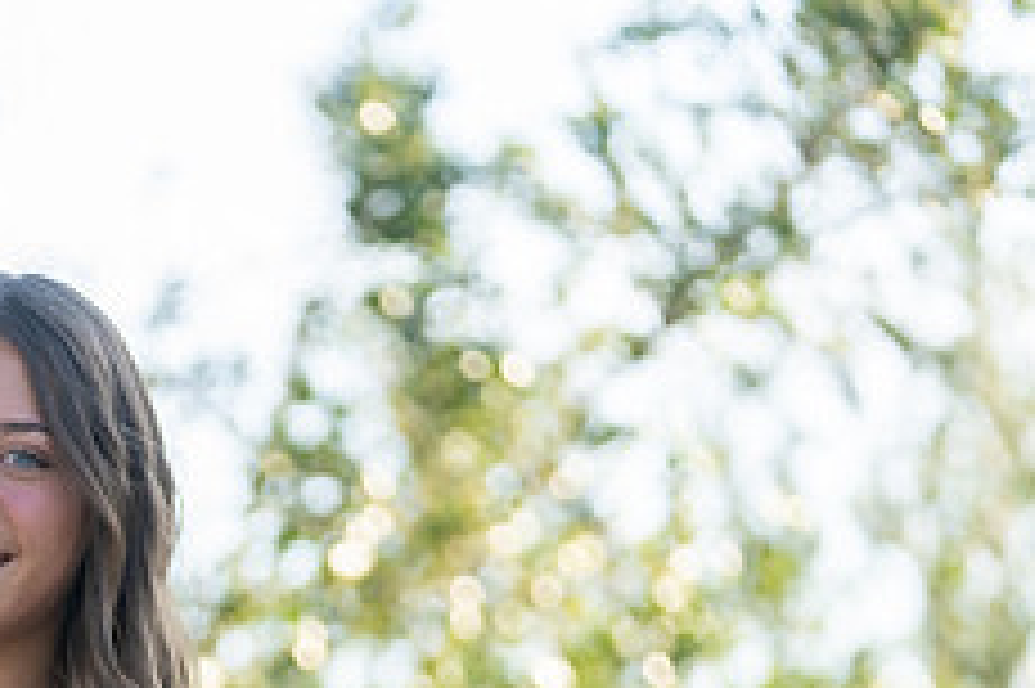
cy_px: 861
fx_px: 11463
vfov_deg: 3.4
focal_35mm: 399
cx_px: -45
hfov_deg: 5.2
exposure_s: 1/320
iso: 100
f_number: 2.8
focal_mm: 152
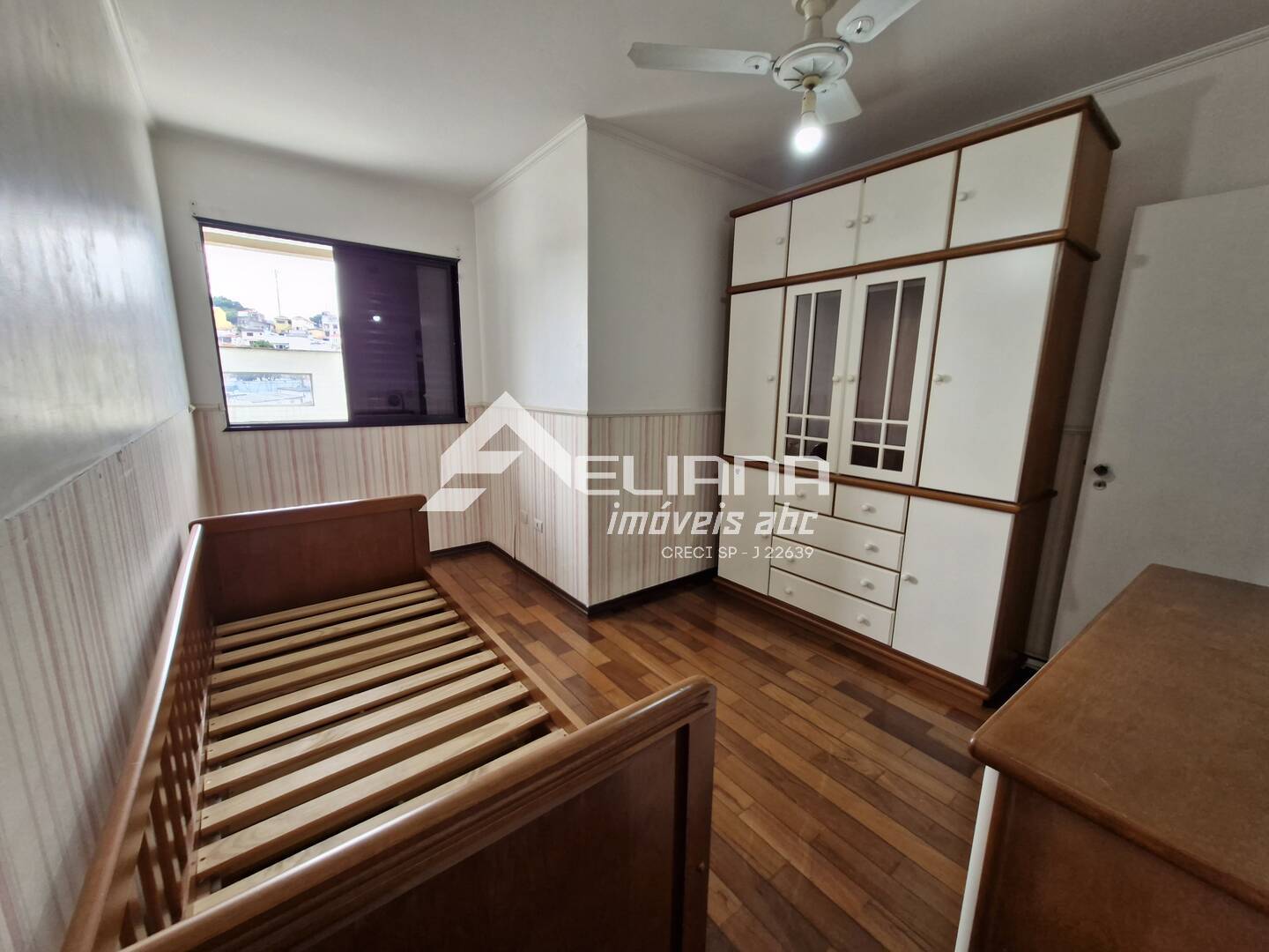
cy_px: 476
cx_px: 634
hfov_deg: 106.2
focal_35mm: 13
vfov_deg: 89.9
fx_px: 477
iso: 50
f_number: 2.2
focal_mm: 1.74
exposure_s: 1/60
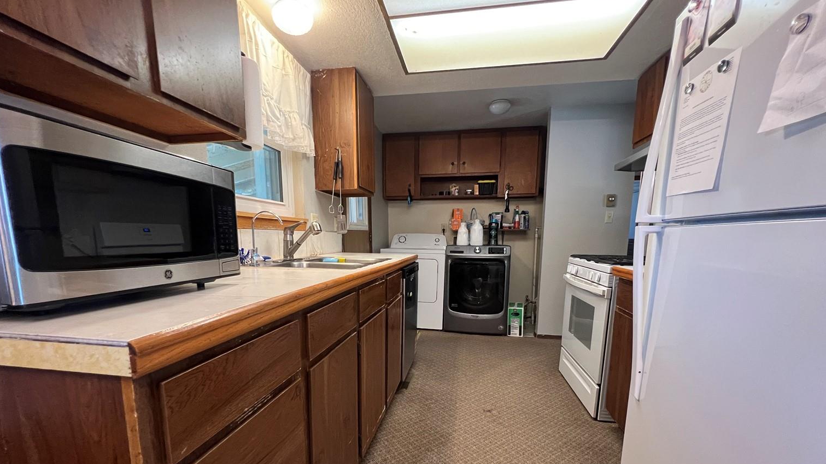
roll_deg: +0.3
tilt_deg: -9.0
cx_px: 397
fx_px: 329
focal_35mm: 15
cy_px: 293
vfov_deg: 69.3
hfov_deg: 102.9
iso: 500
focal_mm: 1.57
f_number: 1.8
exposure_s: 1/60
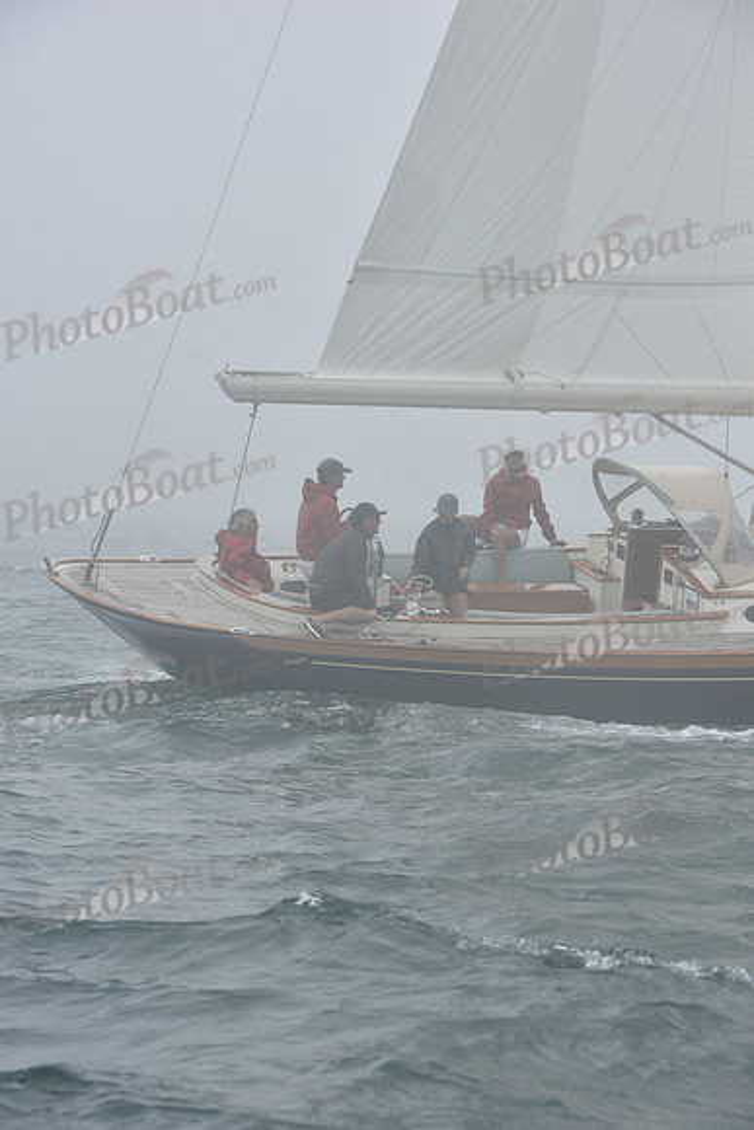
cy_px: 565
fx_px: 3830
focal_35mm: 122
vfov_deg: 16.8
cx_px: 377
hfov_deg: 11.2
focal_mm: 122
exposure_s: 1/800
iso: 250
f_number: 9
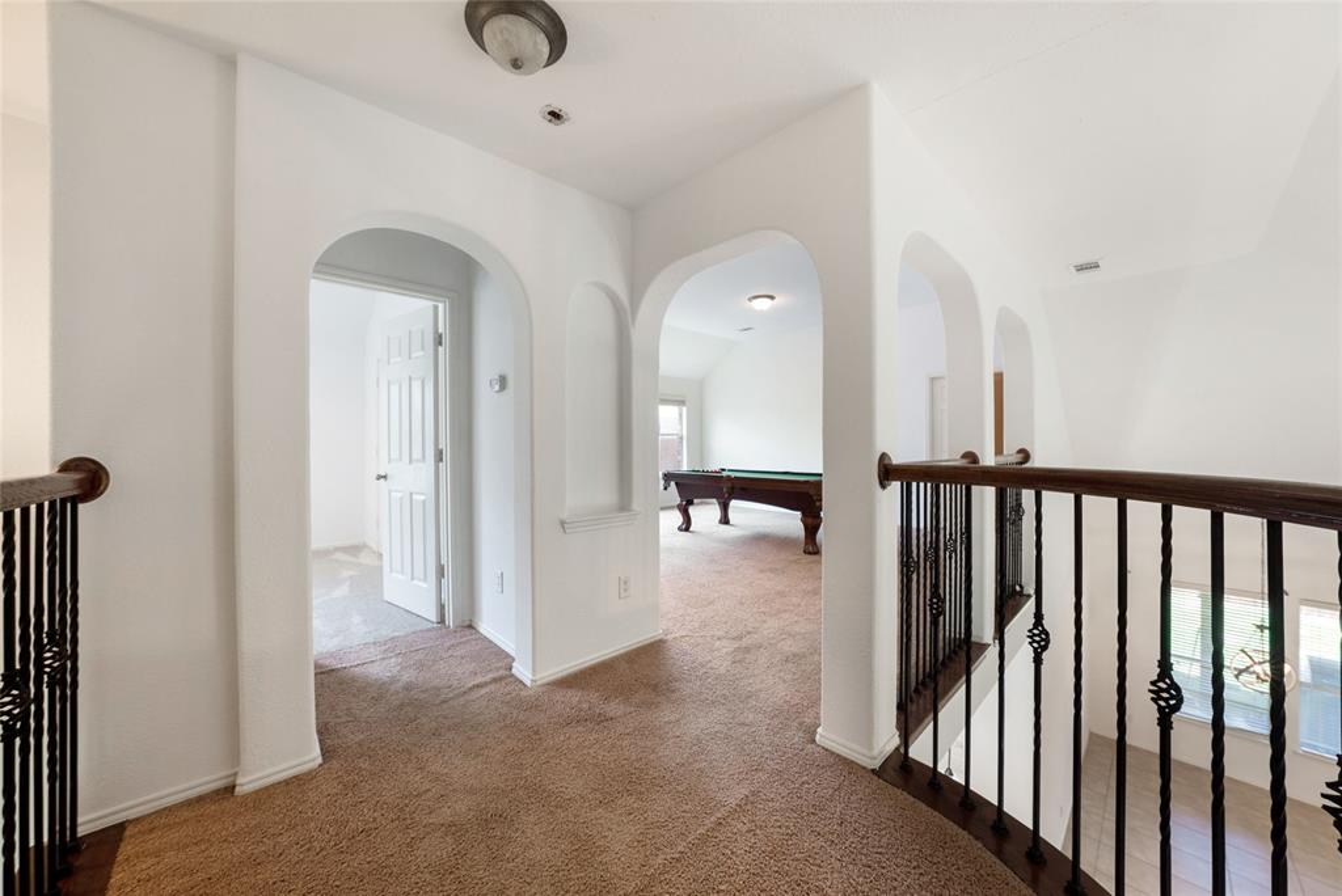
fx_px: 448
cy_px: 448
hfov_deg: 112.6
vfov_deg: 90.1
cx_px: 671
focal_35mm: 12
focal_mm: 12
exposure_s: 1/13
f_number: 9
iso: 100
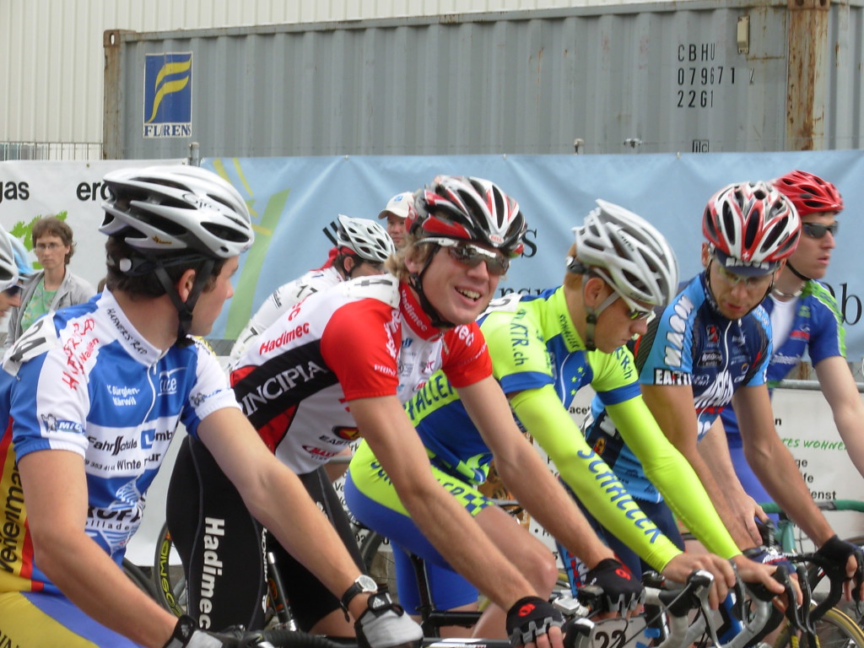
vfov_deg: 15.4
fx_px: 2396
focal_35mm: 96
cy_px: 324
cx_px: 432
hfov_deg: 20.4
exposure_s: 1/67.8
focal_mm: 15.9
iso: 50
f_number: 6.7
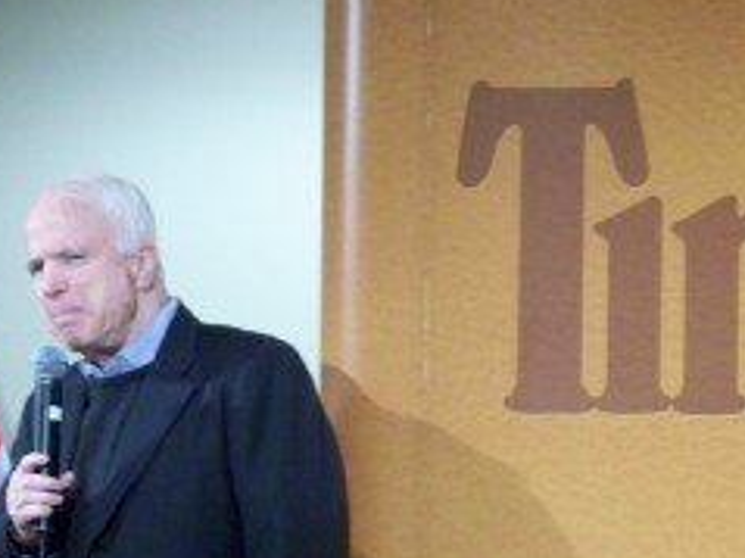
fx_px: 7056
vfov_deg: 4.5
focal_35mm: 328
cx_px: 327
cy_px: 393
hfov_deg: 6.0
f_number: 3.6
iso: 400
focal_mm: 31.6
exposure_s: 1/30
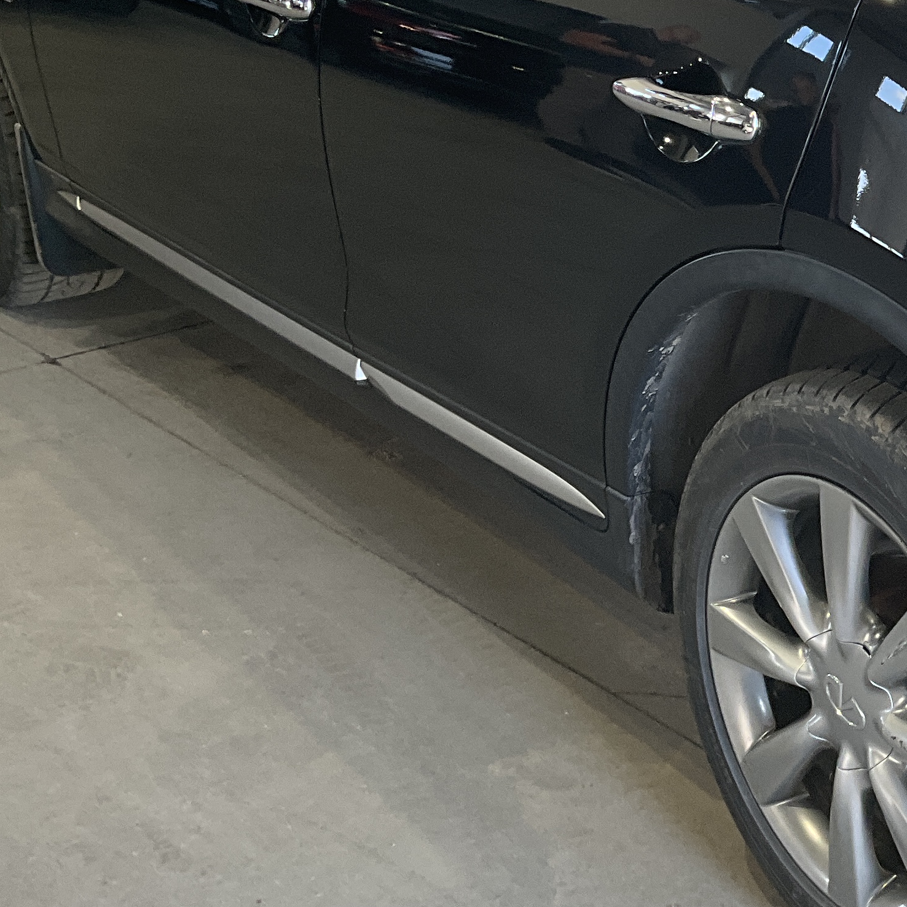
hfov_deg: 22.7
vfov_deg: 24.4
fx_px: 2075
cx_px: 1084
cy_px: 249
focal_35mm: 70
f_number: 1.8
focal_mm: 3
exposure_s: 1/122
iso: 40
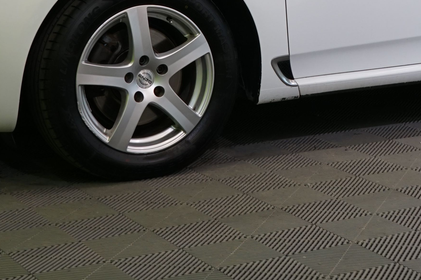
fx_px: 1275
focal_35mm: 109
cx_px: 306
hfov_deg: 18.7
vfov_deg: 12.3
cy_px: -63
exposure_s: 1/40
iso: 500
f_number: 6.3
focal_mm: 32
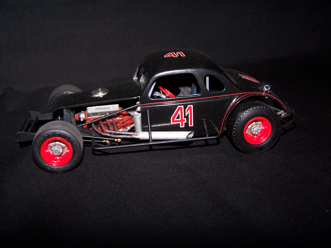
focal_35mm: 38
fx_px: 363
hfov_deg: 49.0
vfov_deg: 37.7
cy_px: 124
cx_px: 166
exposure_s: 1/60
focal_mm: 6.3
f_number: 2.8
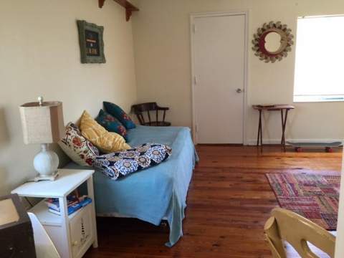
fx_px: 288
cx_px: 172
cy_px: 129
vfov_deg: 48.2
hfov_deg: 61.7
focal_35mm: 29
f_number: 2.2
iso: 32
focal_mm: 4.15
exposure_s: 1/15
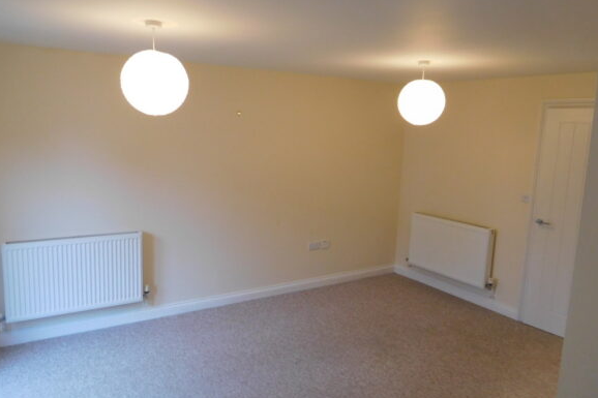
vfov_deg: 47.9
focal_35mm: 27
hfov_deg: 67.4
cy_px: 196
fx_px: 448
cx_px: 289
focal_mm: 4.5
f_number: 3.4
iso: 280
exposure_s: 1/30
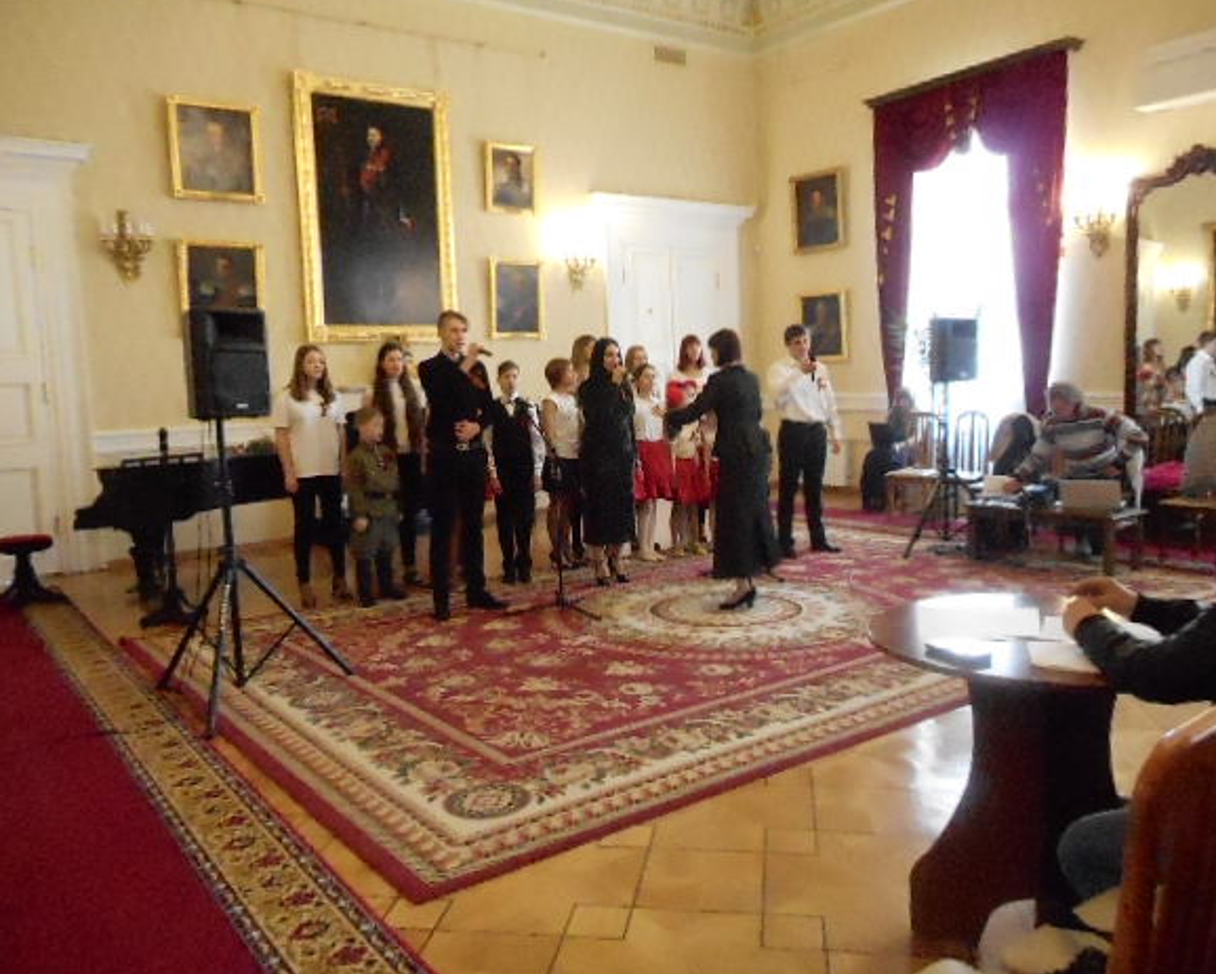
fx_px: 972
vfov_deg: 53.2
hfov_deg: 64.0
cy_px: 475
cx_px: 619
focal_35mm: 27
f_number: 3.7
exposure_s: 1/100
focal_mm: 4.5
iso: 3200
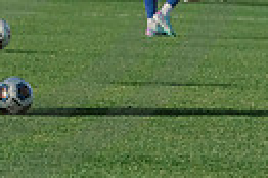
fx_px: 6588
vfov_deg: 1.5
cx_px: -86
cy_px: -161
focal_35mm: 886
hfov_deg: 2.3
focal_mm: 200
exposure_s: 1/4000
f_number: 8
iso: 1250
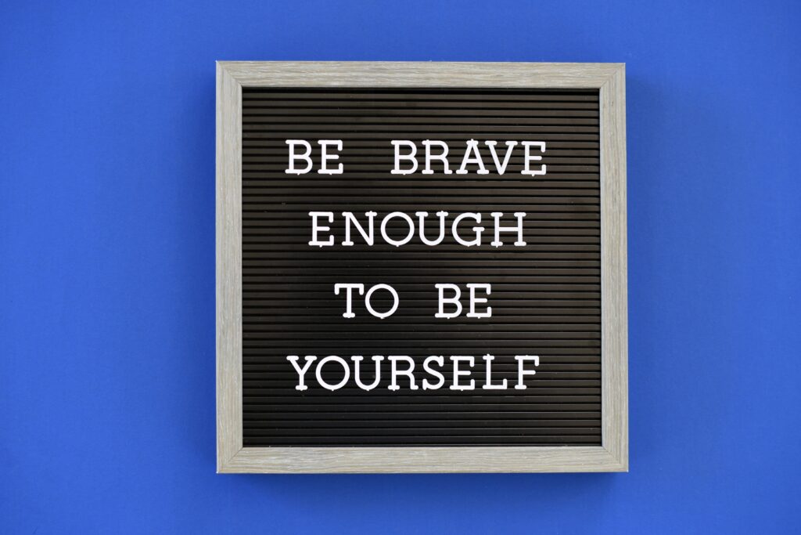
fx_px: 1335
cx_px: 400
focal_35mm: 60
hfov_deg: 33.4
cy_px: 268
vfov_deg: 22.6
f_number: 4.5
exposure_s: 1/125
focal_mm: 40
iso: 500
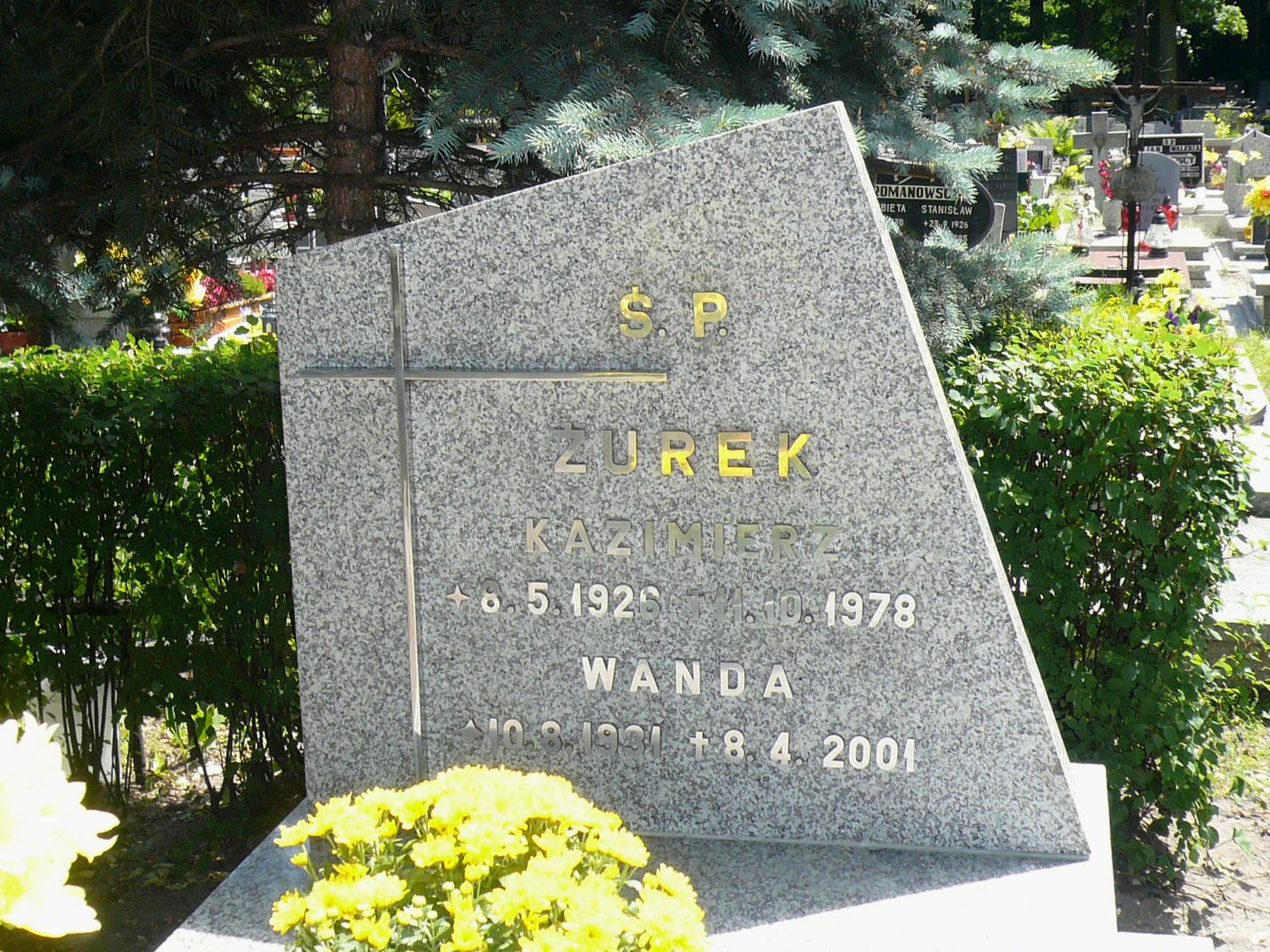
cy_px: 476
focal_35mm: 53
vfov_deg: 27.5
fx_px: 1944
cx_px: 635
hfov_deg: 36.2
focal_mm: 5.7
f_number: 3
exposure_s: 1/400
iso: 100
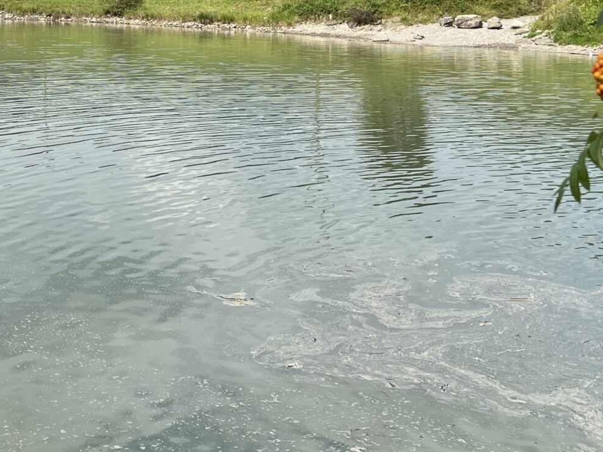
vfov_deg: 20.8
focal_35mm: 68
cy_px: -20
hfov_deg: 28.1
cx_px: 145
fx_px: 1184
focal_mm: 5.7
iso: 50
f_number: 1.5
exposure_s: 1/5319
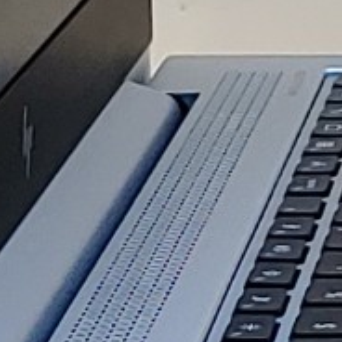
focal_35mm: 319
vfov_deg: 5.4
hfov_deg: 5.4
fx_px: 3566
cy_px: -283
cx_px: 615
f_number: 1.8
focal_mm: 4.36
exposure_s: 1/196
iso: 50
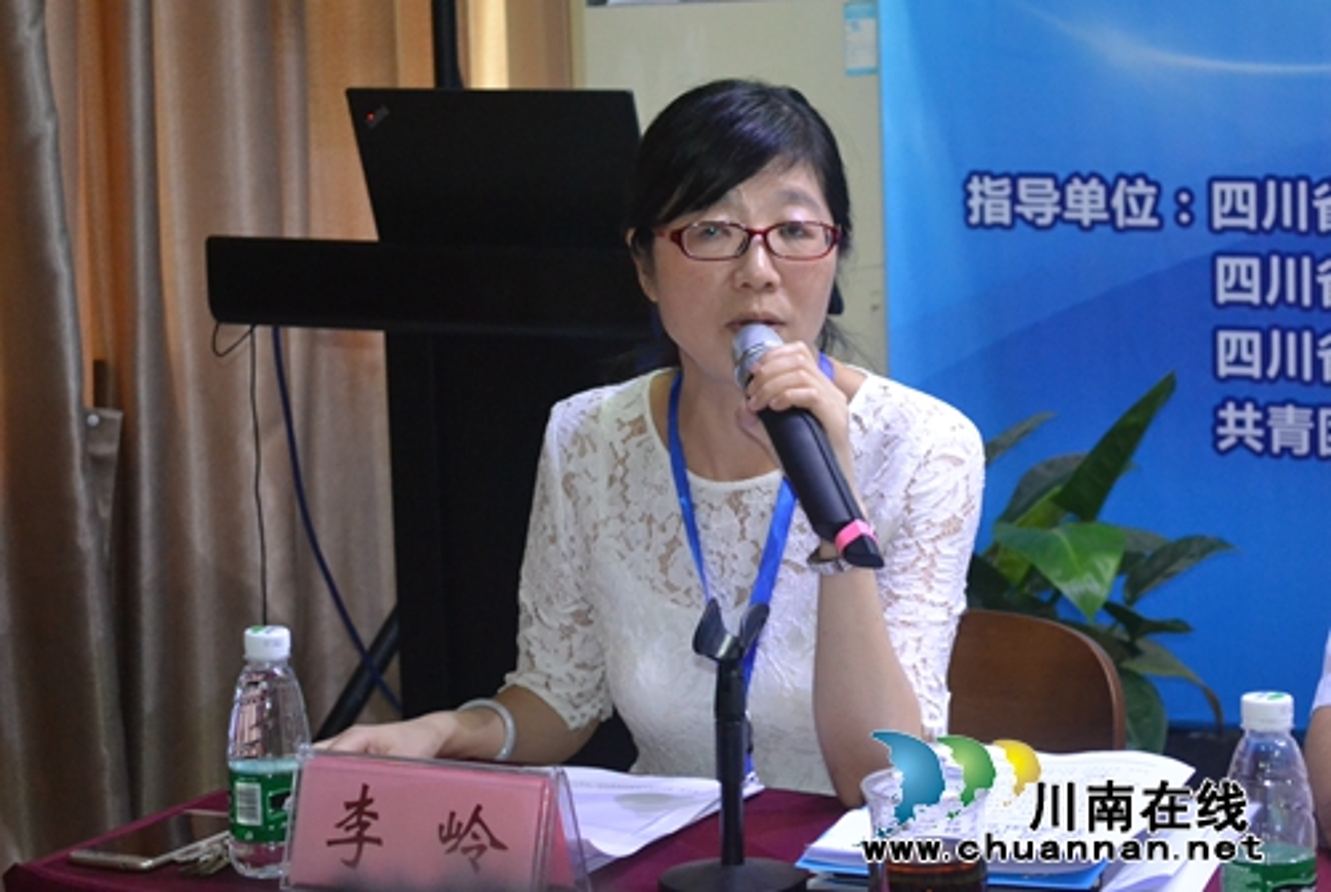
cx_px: 666
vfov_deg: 16.6
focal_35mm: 82
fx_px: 3055
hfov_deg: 24.6
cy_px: 446
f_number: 5.6
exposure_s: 1/60
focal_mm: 55
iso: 3200
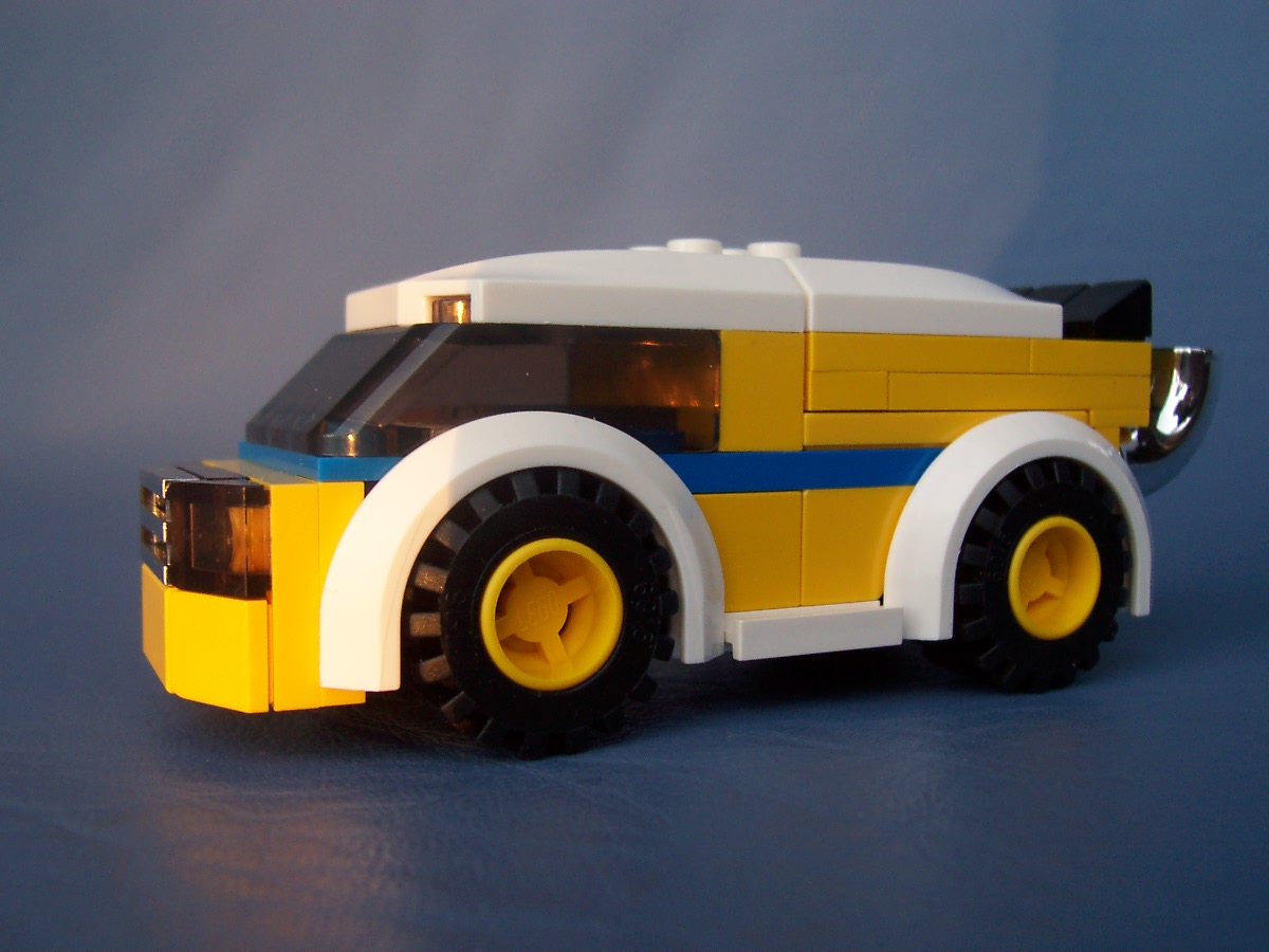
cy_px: 476
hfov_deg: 50.1
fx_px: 1356
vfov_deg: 38.7
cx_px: 634
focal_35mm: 37
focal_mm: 5.6
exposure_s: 1/90
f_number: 2.8
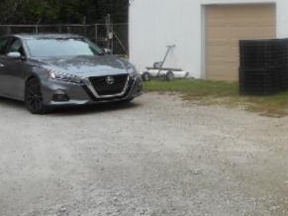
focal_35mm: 55
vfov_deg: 26.0
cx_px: 309
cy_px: 39
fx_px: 457
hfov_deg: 31.4
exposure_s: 1/400
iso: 80
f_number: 3.7
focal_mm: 4.5
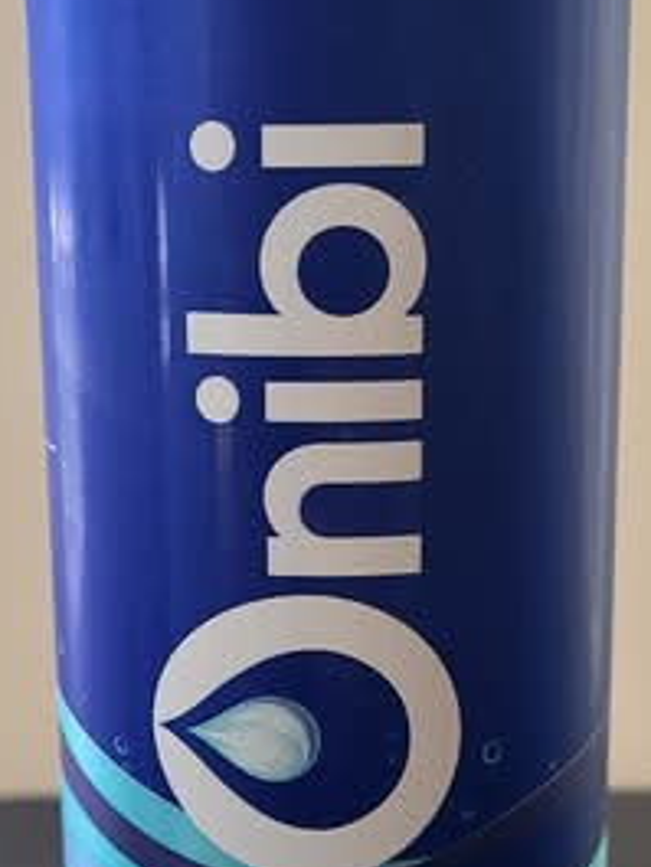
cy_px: 571
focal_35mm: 72
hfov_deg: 20.4
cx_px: 285
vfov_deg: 26.9
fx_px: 1804
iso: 80
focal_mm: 5.4
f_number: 1.8
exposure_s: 1/100
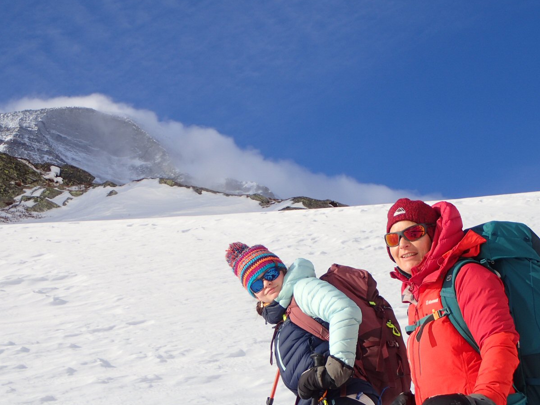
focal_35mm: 78
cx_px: 243
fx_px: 1217
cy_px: 223
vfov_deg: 18.9
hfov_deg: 25.0
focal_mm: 12.6
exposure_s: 1/400
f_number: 5.6
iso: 100
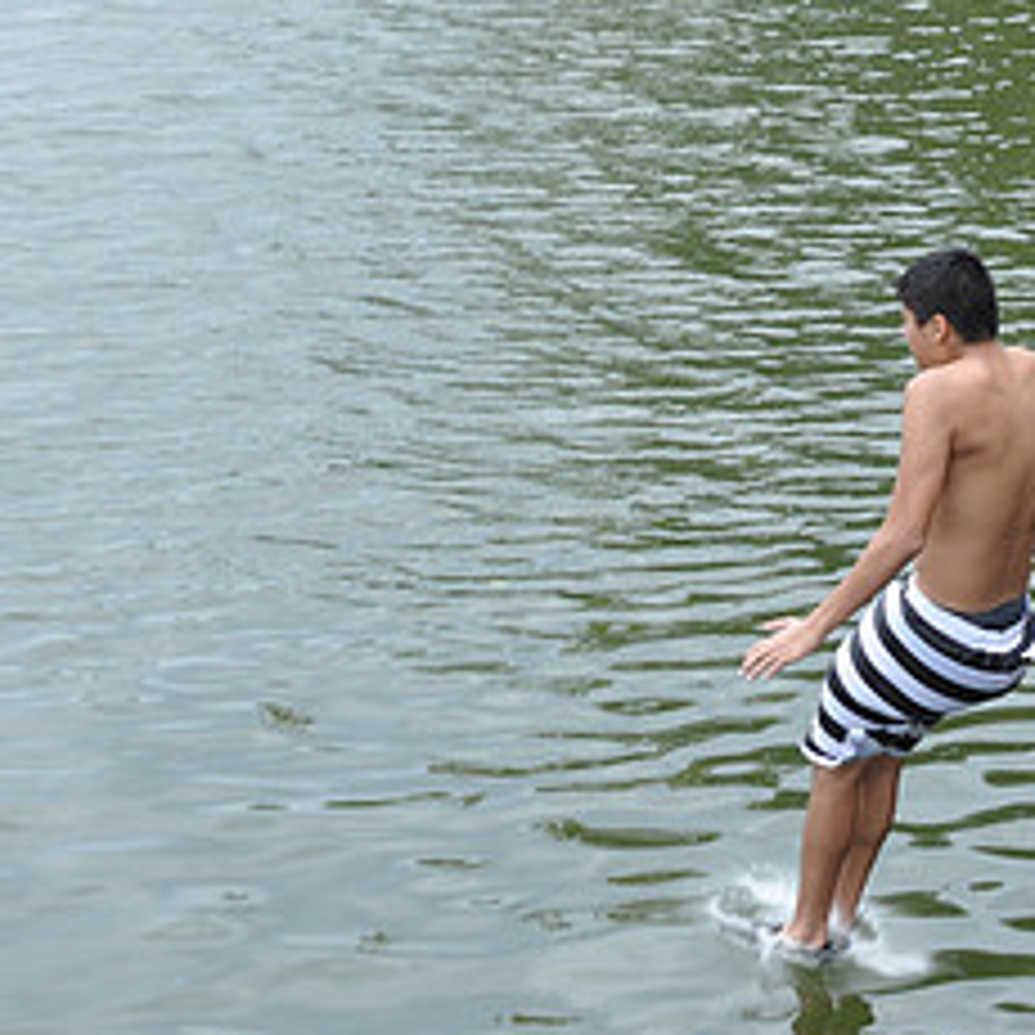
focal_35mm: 141
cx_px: 868
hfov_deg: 12.3
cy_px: 344
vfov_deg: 12.4
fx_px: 4770
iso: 400
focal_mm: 44
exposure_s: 1/1250
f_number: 5
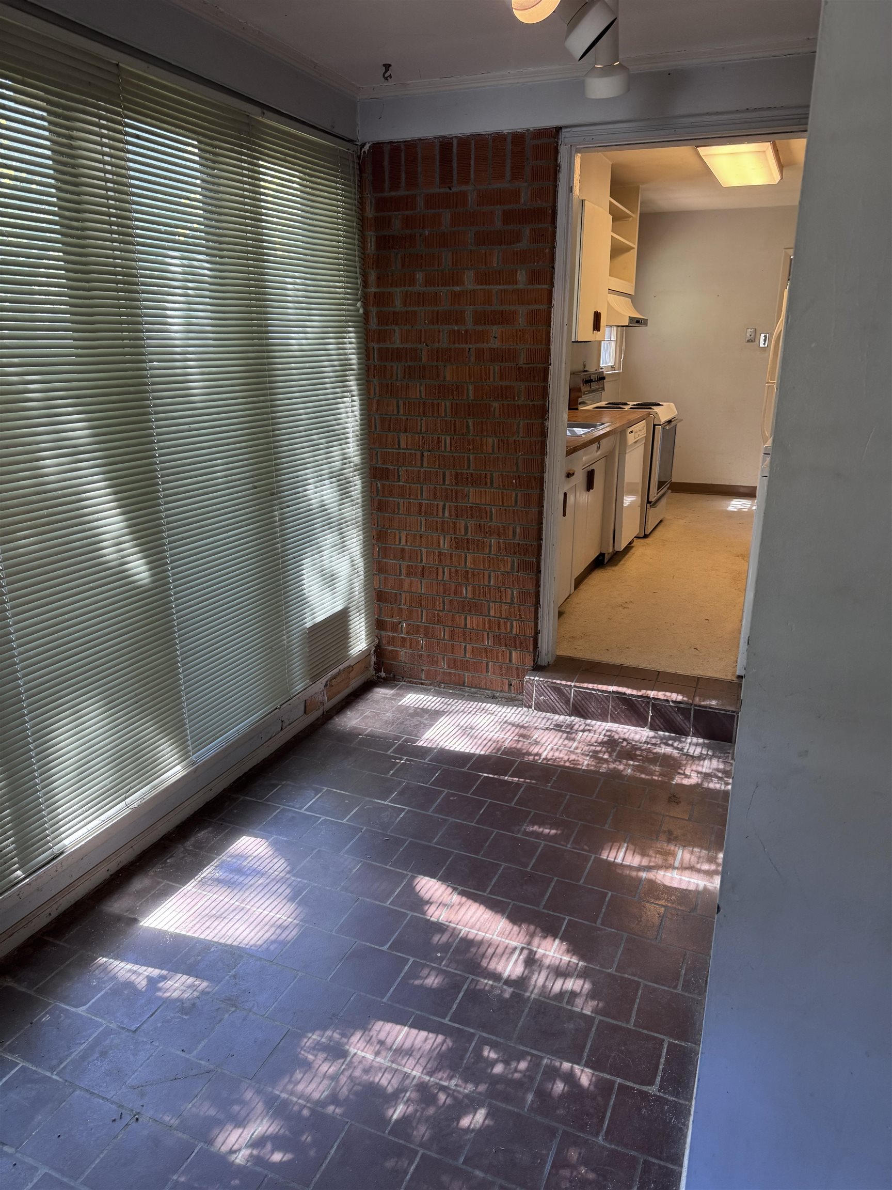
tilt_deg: -16.6
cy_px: 595
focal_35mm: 24
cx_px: 446
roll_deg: -0.1
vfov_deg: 71.6
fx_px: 825
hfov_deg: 56.8
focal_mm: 6.76
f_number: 1.78
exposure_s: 1/60
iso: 160
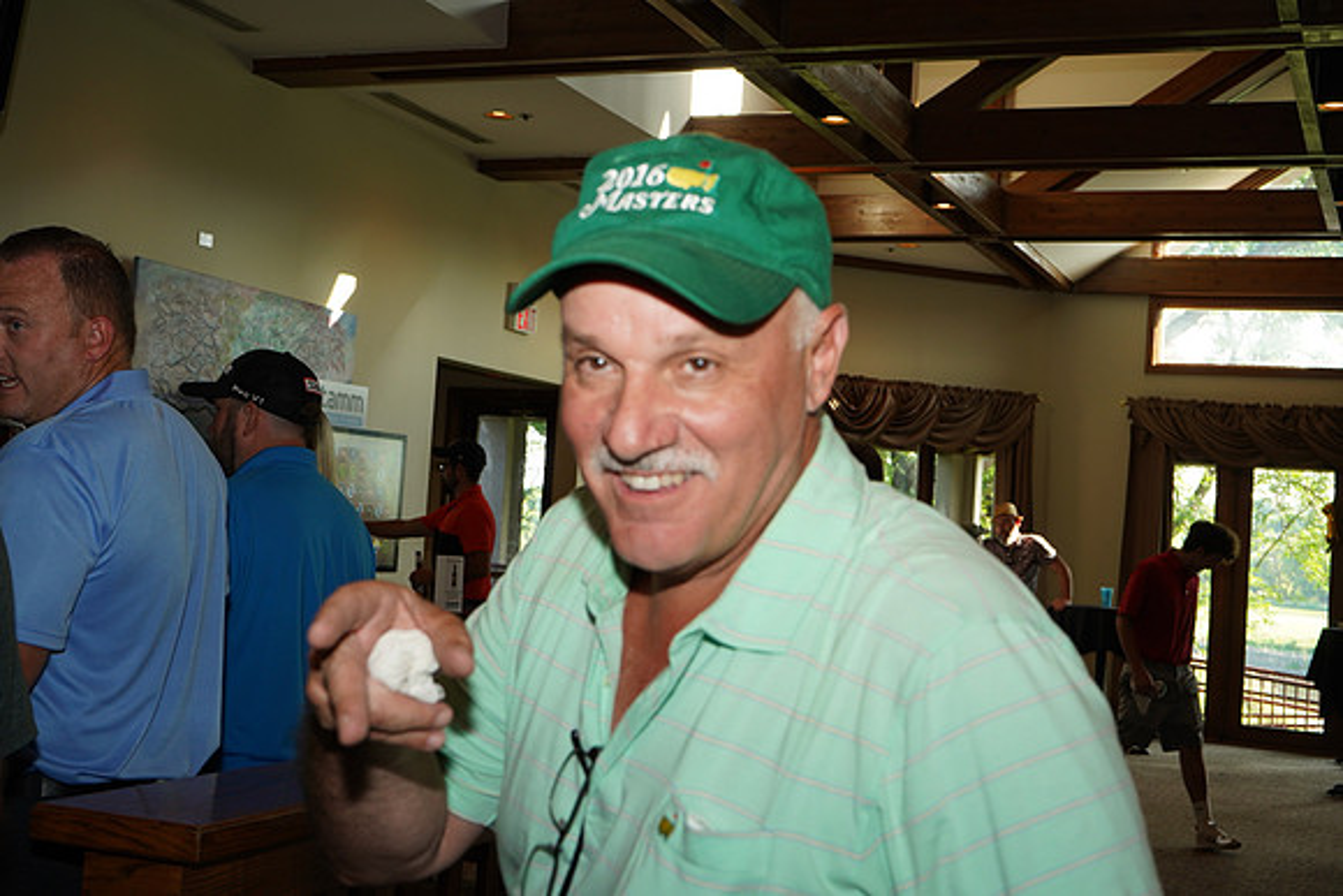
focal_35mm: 46
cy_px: 448
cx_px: 672
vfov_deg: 29.3
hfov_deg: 42.7
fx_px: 1716
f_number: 8
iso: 800
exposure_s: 1/80
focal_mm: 46
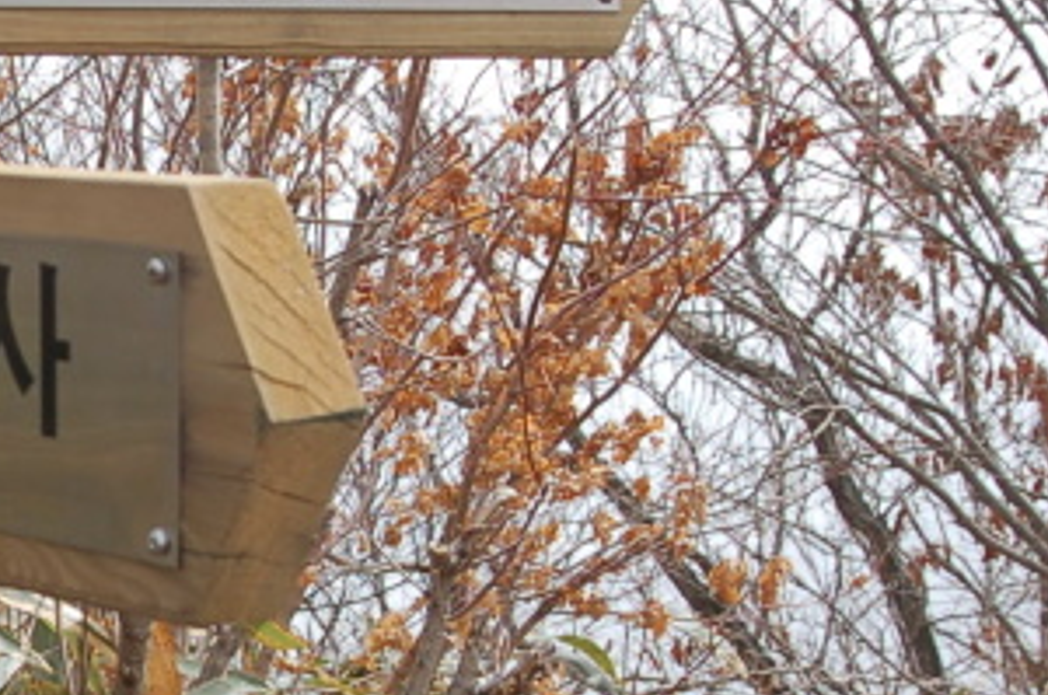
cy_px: 536
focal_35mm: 133
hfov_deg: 15.0
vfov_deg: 10.3
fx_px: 3866
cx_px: -147
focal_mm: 26
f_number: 8
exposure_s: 1/250
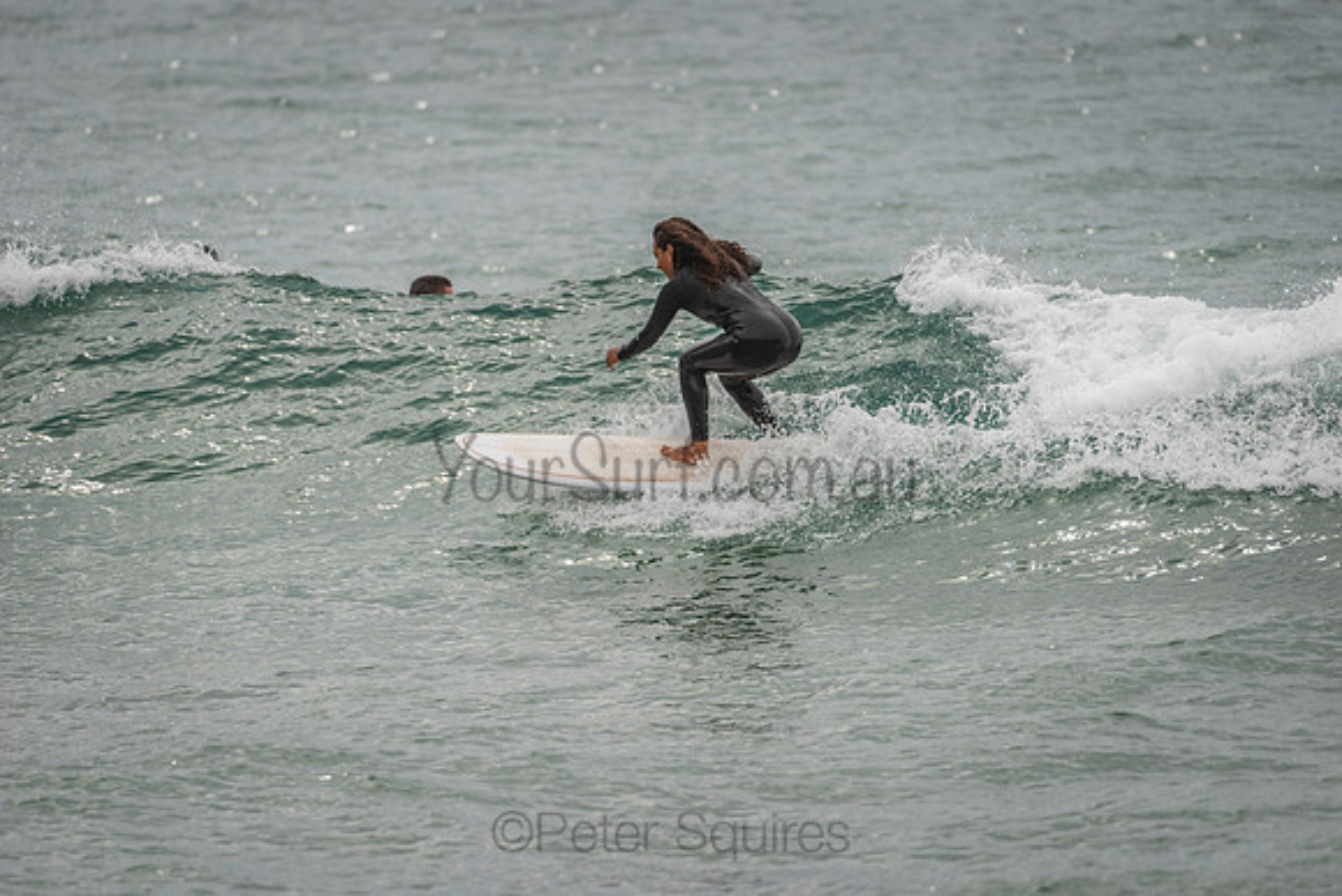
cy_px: 448
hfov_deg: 4.1
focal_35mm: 500
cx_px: 671
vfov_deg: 2.8
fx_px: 18642
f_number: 5.6
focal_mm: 500
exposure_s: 1/2000
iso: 280
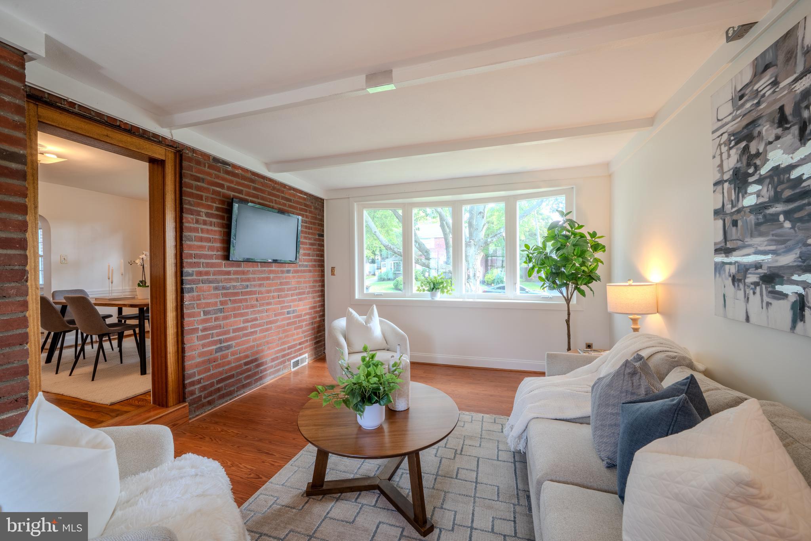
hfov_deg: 108.3
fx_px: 293
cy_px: 270
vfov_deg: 85.4
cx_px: 406
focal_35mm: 13
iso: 100
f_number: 11
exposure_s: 1/6
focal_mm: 13
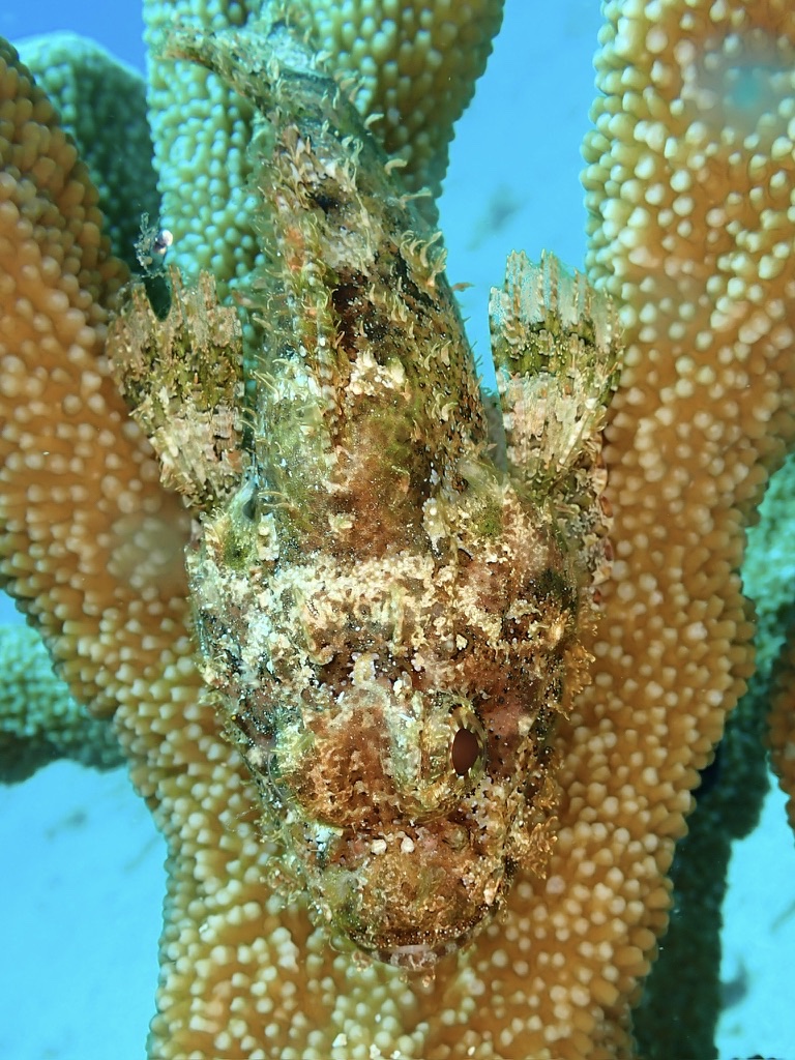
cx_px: 398
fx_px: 919
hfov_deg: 46.8
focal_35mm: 30
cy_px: 530
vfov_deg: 60.0
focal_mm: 5.4
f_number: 3.2
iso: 100
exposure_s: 1/250
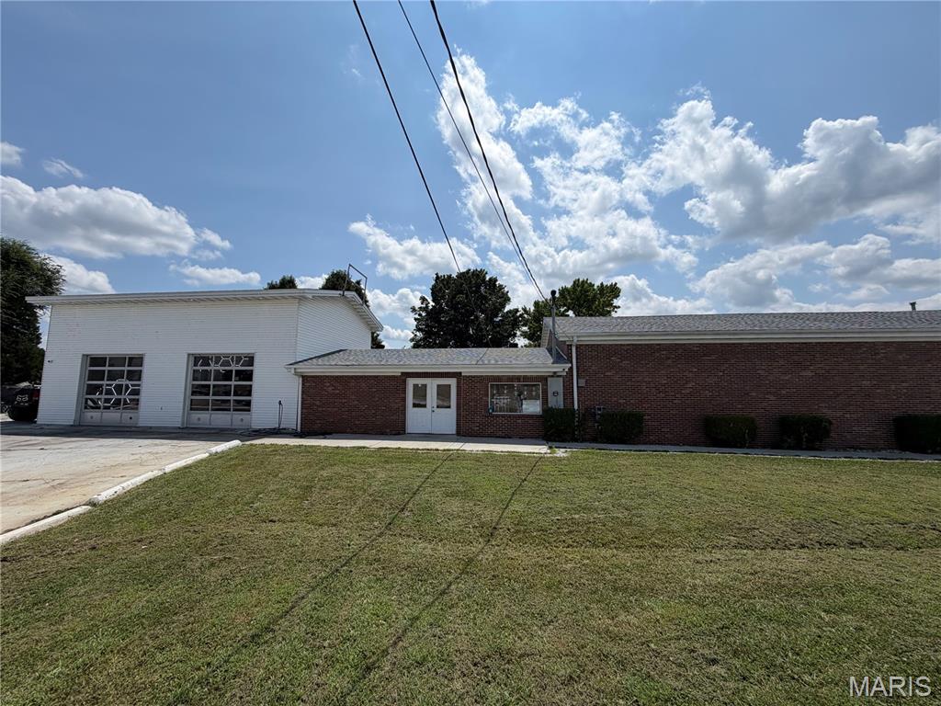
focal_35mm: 14
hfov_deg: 102.1
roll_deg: -0.7
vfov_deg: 85.7
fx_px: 381
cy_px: 353
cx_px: 470
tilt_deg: +5.8
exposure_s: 1/1795
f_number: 2.2
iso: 20
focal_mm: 2.22
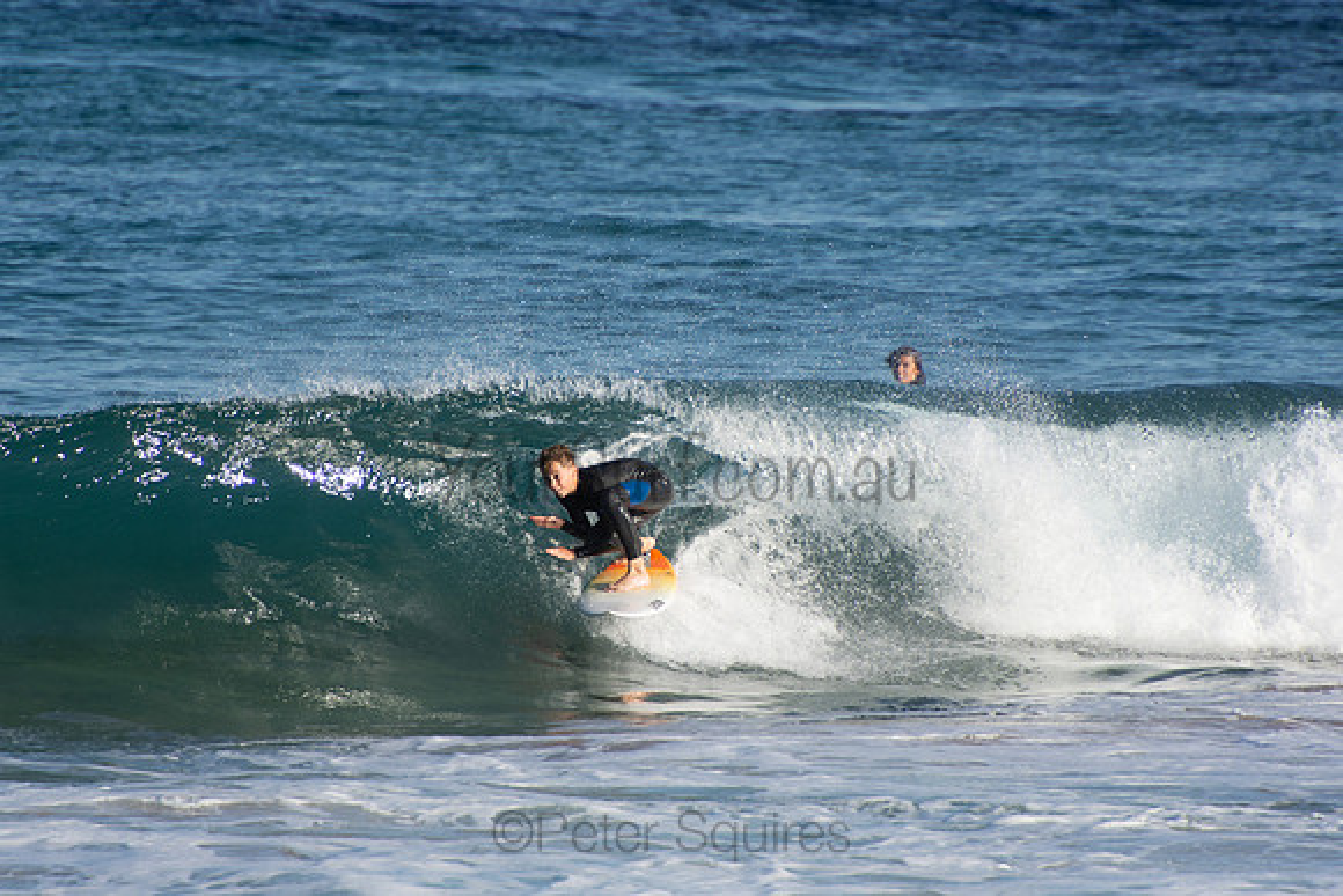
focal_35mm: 600
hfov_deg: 3.4
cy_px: 448
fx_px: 22388
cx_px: 672
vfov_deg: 2.3
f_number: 5.6
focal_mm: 400
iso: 220
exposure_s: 1/1000
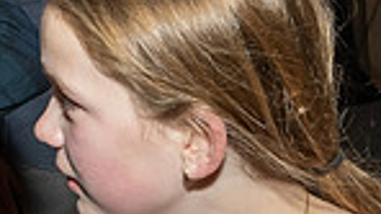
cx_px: -81
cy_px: -11
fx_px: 1423
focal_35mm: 141
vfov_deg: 8.5
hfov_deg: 14.7
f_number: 7.1
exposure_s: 1/250
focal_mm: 17
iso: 640
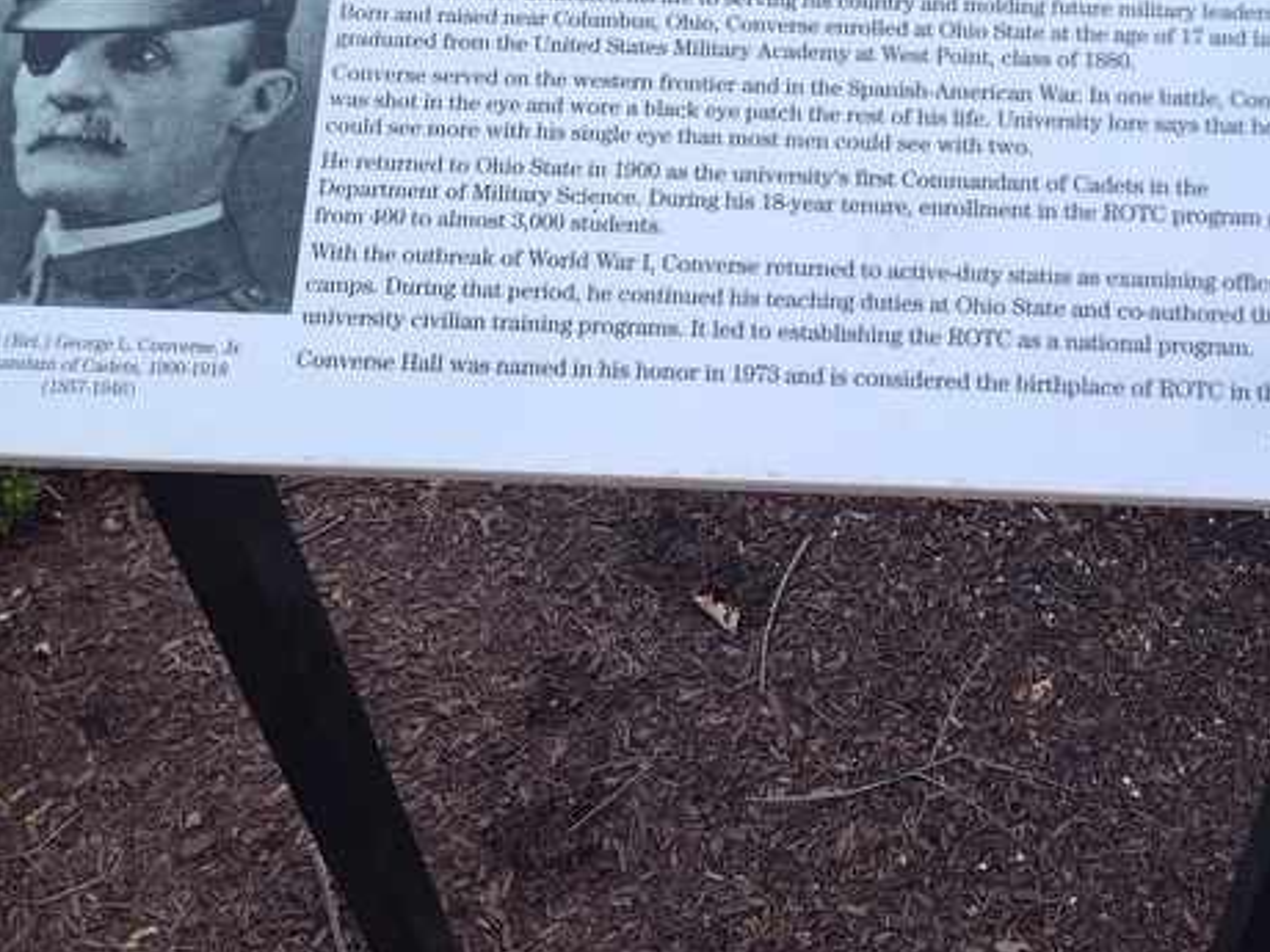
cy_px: 287
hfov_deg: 45.8
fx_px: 1468
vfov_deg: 35.5
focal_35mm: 40
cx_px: 878
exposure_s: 1/552
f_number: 1.8
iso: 100
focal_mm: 5.56
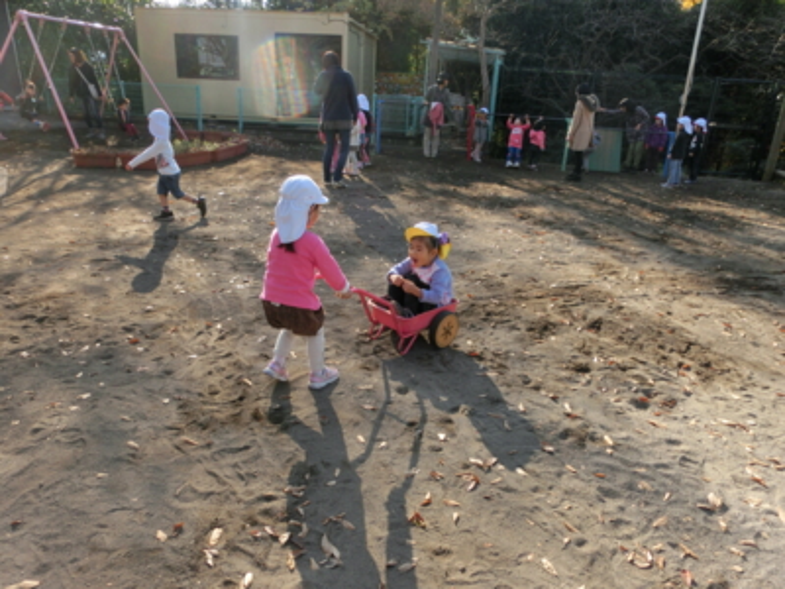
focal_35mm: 24
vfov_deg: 56.8
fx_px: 544
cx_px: 392
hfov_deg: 71.6
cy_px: 294
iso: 80
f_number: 3
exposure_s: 1/500
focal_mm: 4.24
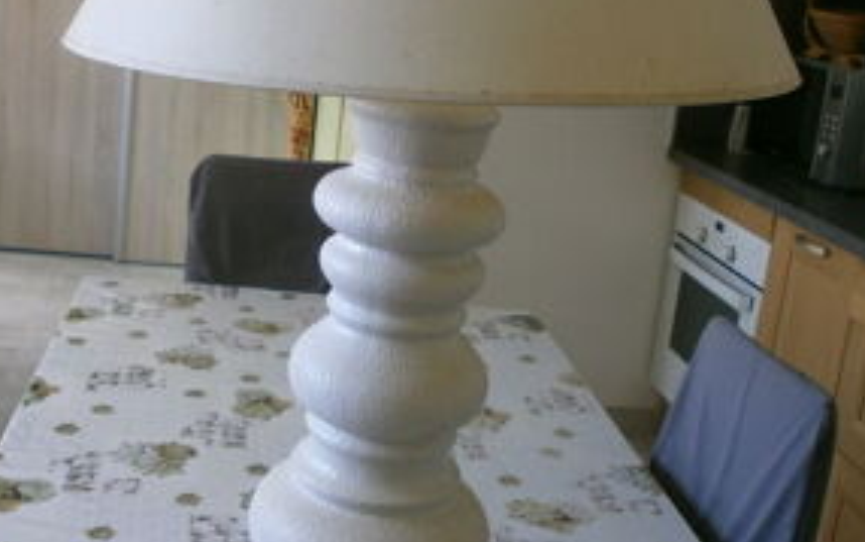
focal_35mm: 48
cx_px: 360
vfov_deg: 26.8
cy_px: 191
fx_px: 1132
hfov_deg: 41.7
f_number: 2.9
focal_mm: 4.8
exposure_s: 1/40
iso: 100
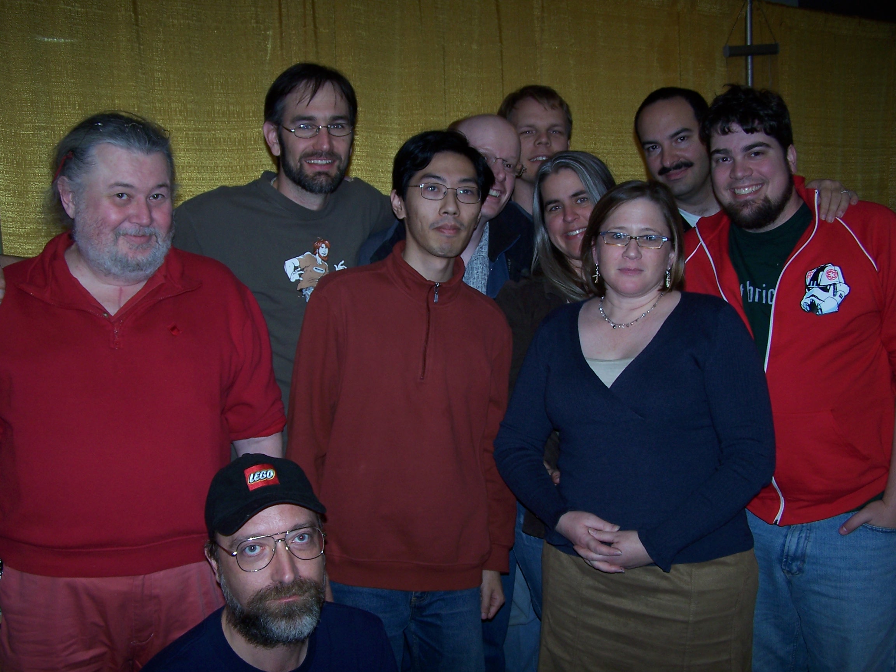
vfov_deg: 37.7
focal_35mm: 38
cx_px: 448
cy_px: 336
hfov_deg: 49.0
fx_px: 984
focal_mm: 6.3
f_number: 2.8
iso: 80
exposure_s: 1/60
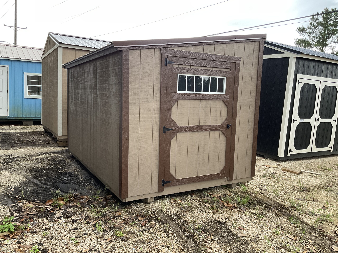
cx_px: 169
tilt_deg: -6.4
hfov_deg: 61.7
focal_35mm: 29
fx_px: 283
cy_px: 126
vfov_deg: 48.2
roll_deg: -2.3
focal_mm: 3
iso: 64
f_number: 1.8
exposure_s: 1/90
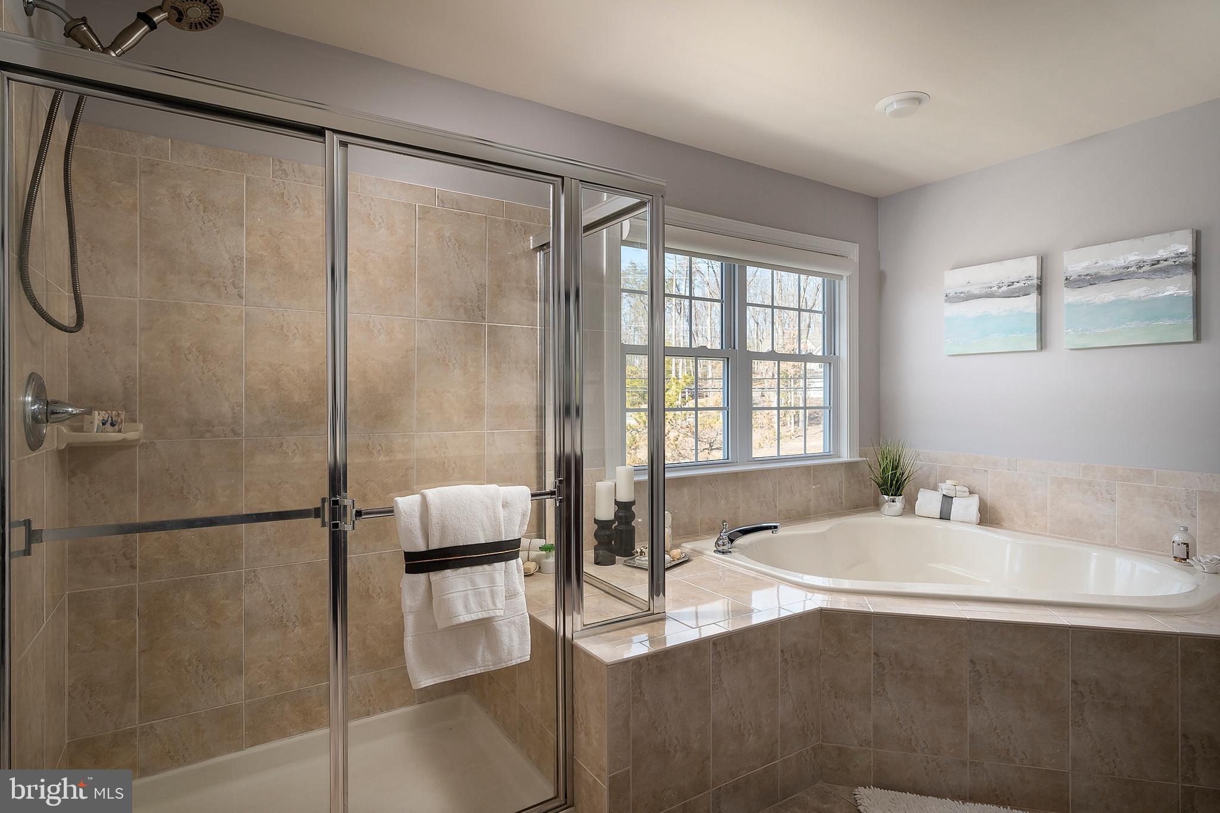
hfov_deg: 90.0
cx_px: 610
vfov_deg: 67.3
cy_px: 406
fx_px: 610
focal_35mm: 18
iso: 320
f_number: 9
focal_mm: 18
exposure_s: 1/125
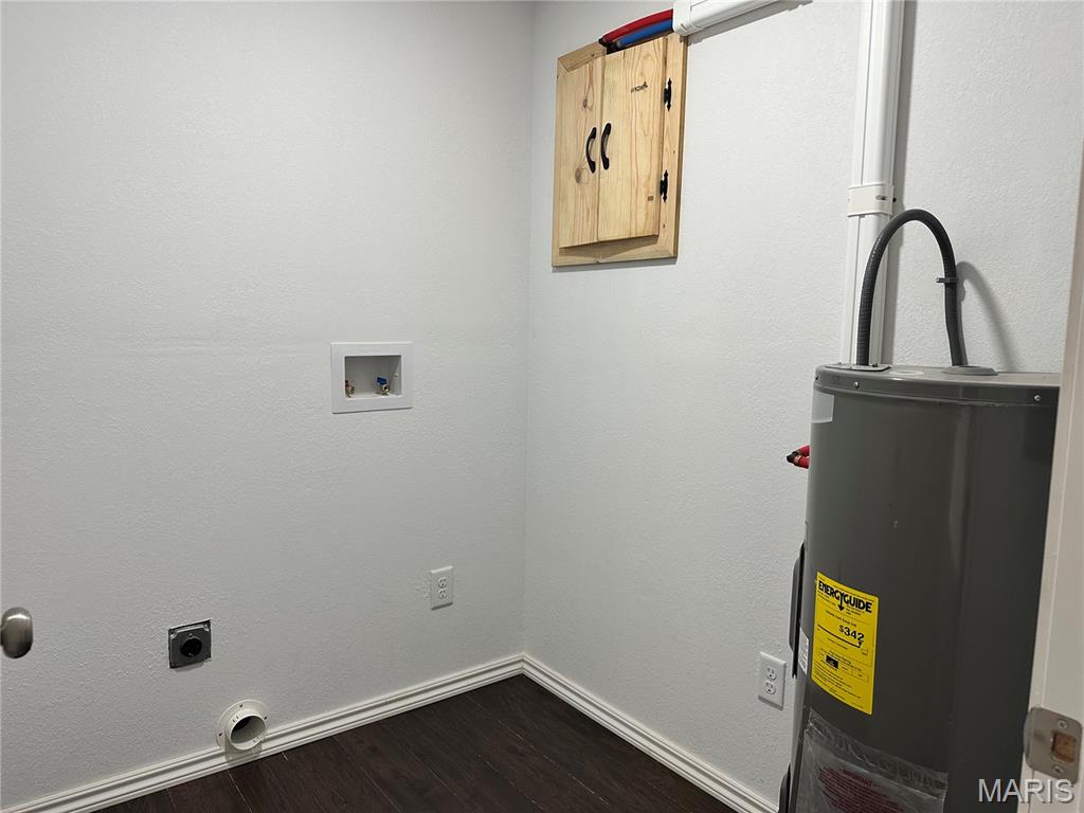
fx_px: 752
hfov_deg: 71.6
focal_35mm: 24
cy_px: 406
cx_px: 542
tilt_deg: -5.5
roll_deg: -0.8
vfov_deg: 56.8
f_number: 1.78
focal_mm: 6.86
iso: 125
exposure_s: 1/60
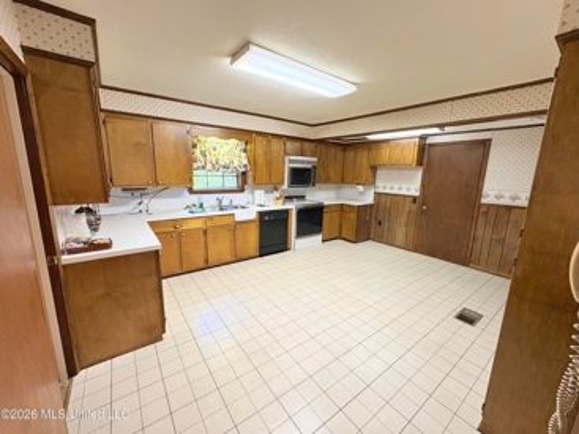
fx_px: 234
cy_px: 217
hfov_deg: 102.1
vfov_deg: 85.6
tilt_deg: -9.8
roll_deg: -0.9
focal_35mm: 14
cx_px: 290
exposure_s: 1/60
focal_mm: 2.22
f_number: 2.2
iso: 200
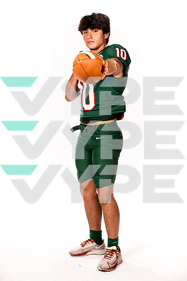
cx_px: 94
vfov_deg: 34.5
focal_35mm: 58
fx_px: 452
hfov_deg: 23.4
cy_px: 140
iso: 800
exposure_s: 1/400
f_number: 8
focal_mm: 58
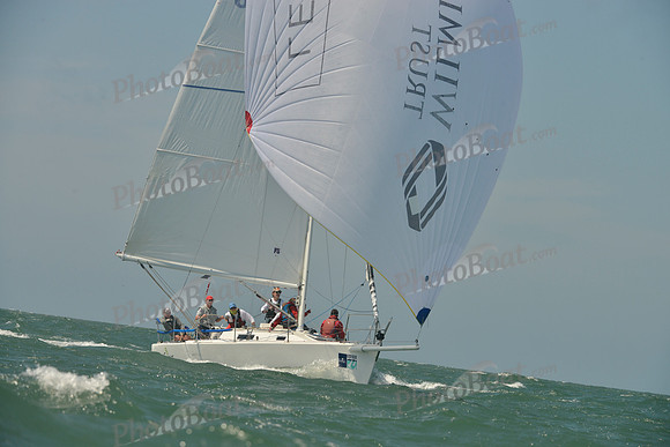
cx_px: 335
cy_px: 224
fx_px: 3723
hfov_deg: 10.3
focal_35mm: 200
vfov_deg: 6.9
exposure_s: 1/1250
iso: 280
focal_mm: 200
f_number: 10
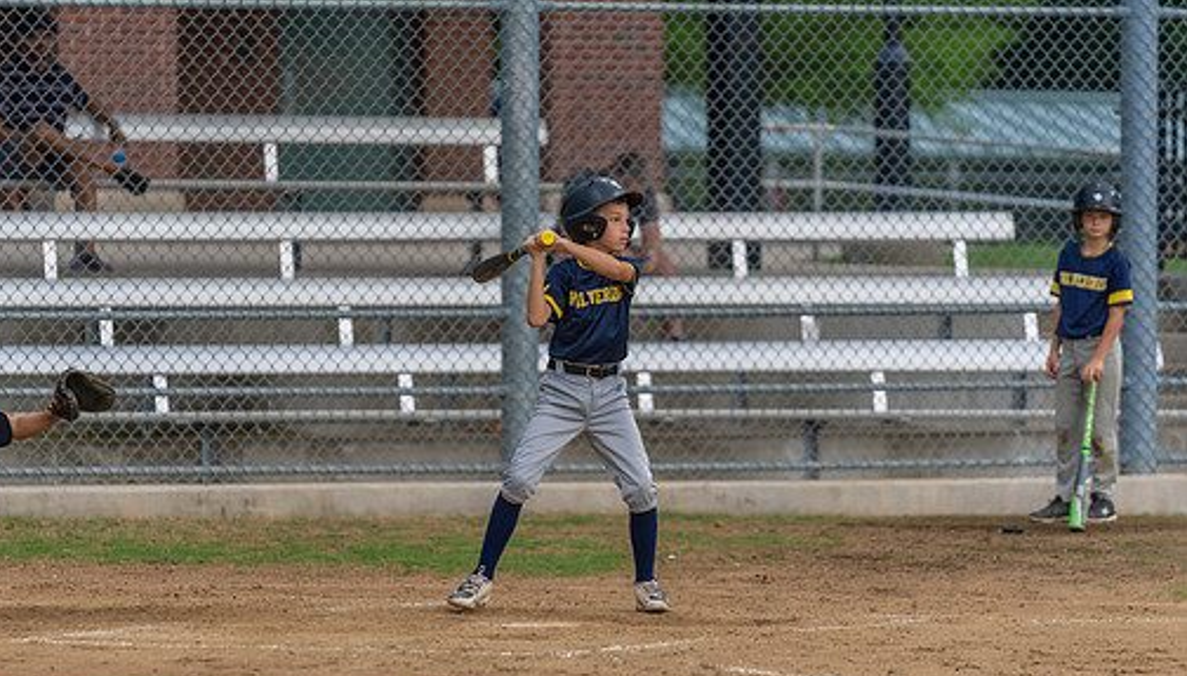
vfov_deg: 5.0
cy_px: 375
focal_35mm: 244
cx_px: 517
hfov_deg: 8.8
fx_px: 7703
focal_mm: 200
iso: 1000
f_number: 2.8
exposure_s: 1/1000
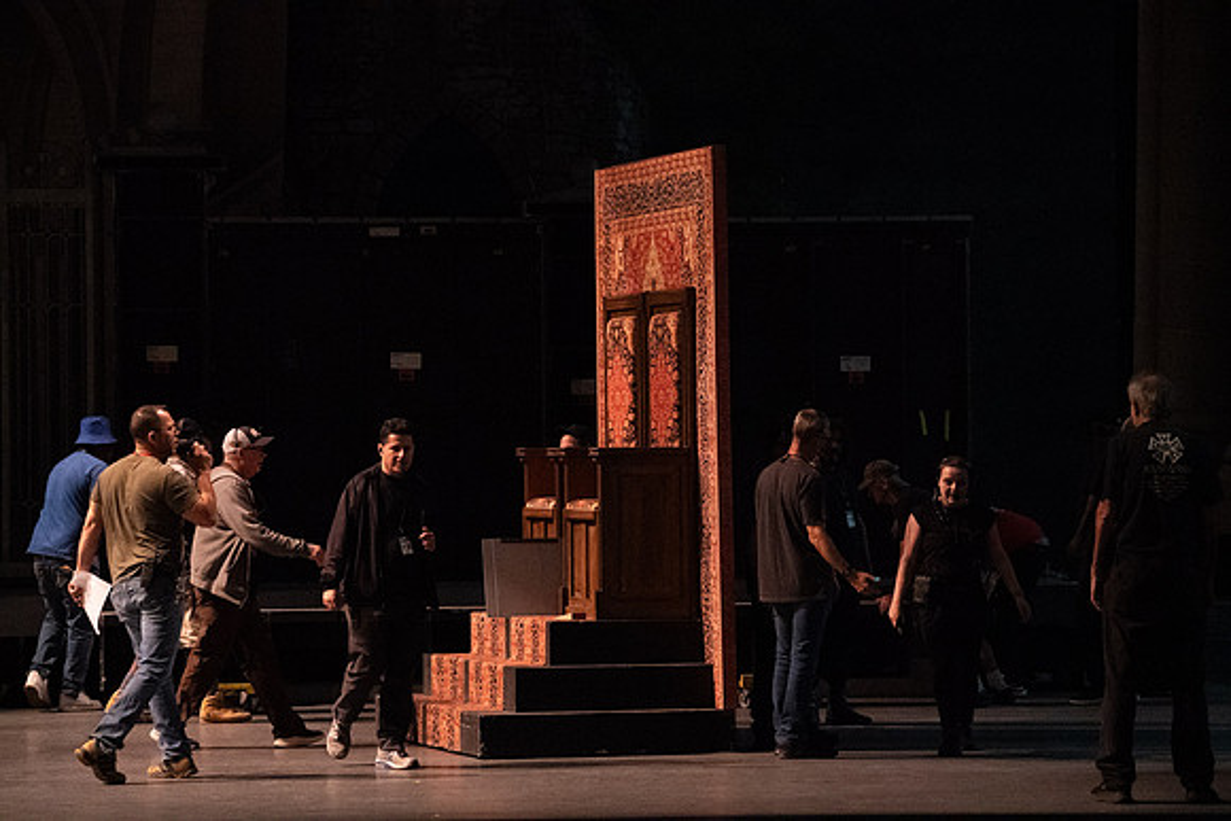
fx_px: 4788
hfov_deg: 14.7
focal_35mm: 140
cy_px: 410
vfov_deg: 9.8
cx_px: 616
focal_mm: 140
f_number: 5
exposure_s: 1/320
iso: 25600
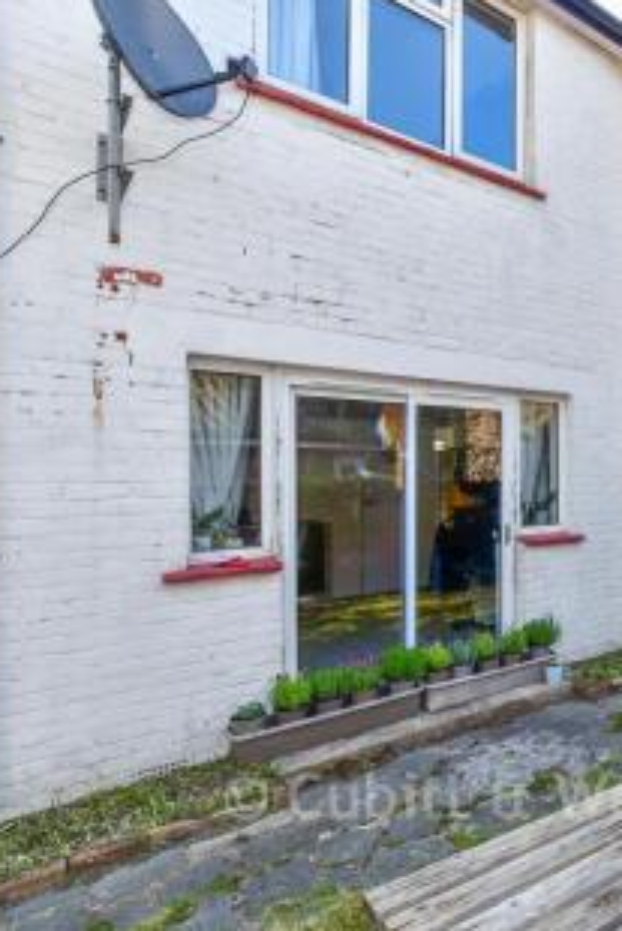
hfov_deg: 42.8
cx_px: 688
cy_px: 470
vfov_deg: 76.1
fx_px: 595
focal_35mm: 23
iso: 320
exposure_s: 1/160
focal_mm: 10
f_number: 8
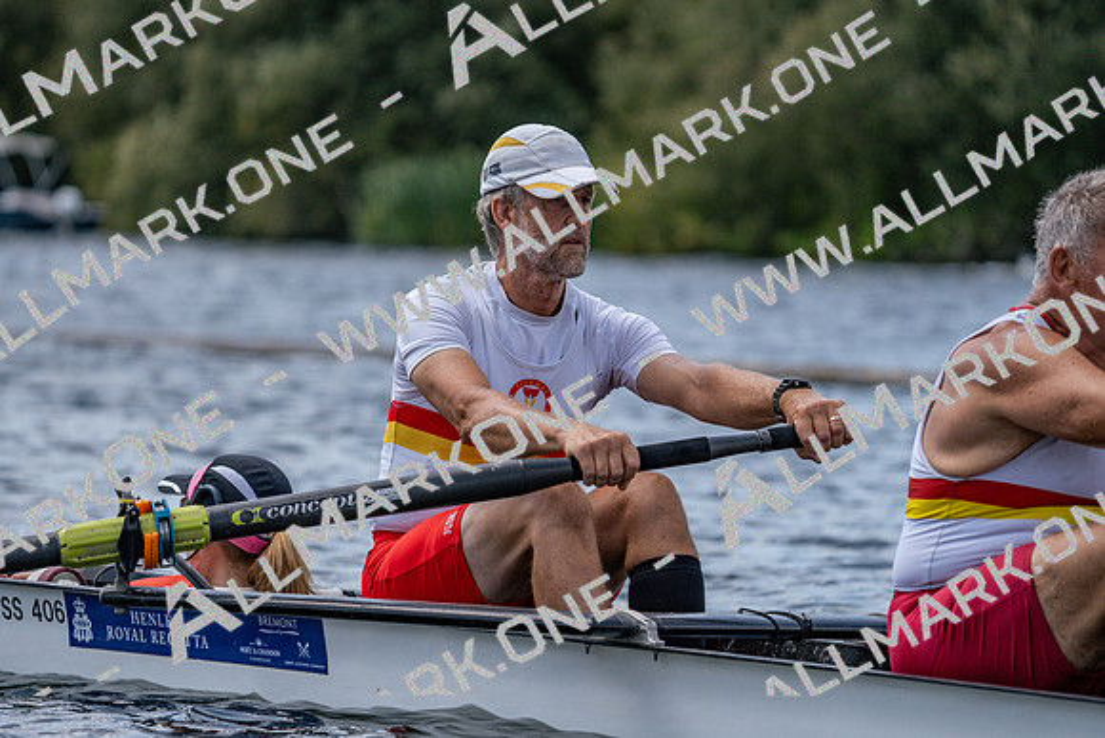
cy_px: 369
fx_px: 8381
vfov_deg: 5.0
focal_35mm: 273
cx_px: 552
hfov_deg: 7.5
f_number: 5.6
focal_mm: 273
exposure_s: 1/2000
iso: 400
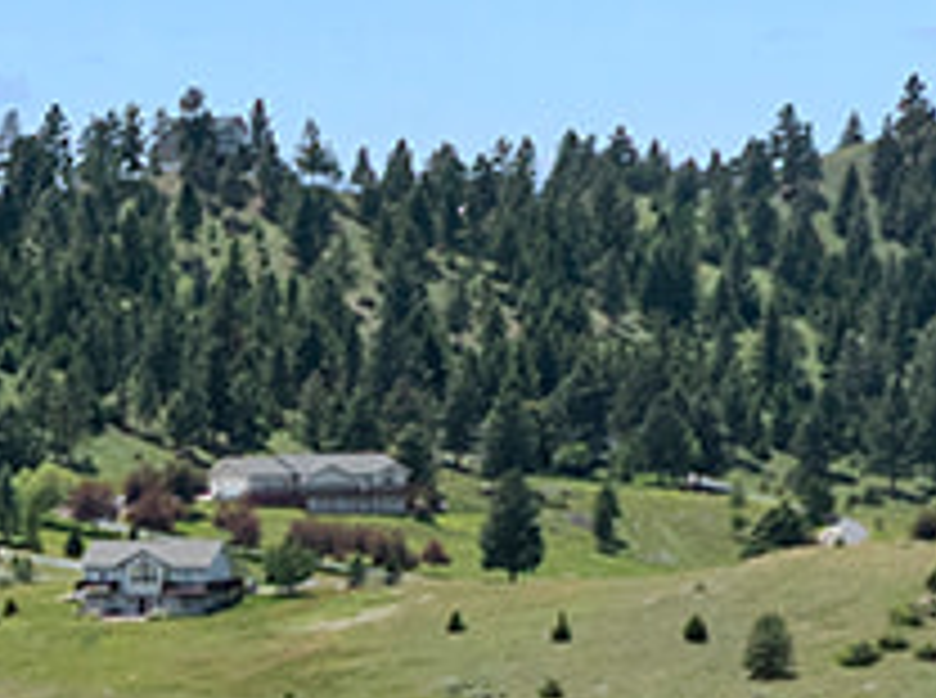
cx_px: -652
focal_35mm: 185
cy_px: 1428
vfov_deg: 7.6
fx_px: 4991
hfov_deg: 10.2
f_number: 2.8
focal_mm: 12.29
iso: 120
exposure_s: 1/200
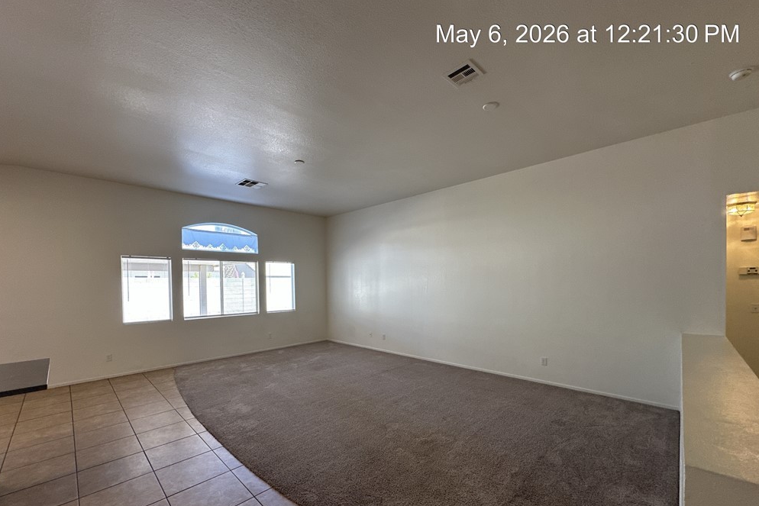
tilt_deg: -1.3
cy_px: 288
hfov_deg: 100.4
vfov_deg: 76.9
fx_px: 316
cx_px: 373
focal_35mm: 15
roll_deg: +0.8
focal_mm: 2.22
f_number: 2.2
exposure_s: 1/120
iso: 125
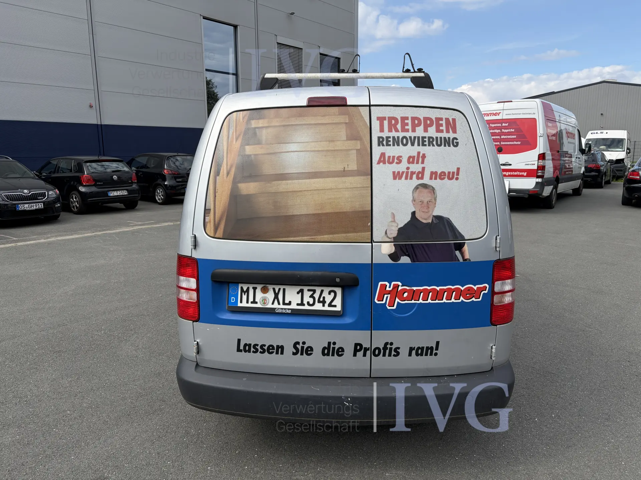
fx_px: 481
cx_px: 320
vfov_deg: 53.1
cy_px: 240
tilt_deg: -10.0
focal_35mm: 26
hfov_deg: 67.3
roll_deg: -0.7
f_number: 1.6
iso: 50
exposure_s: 1/2364
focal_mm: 5.96
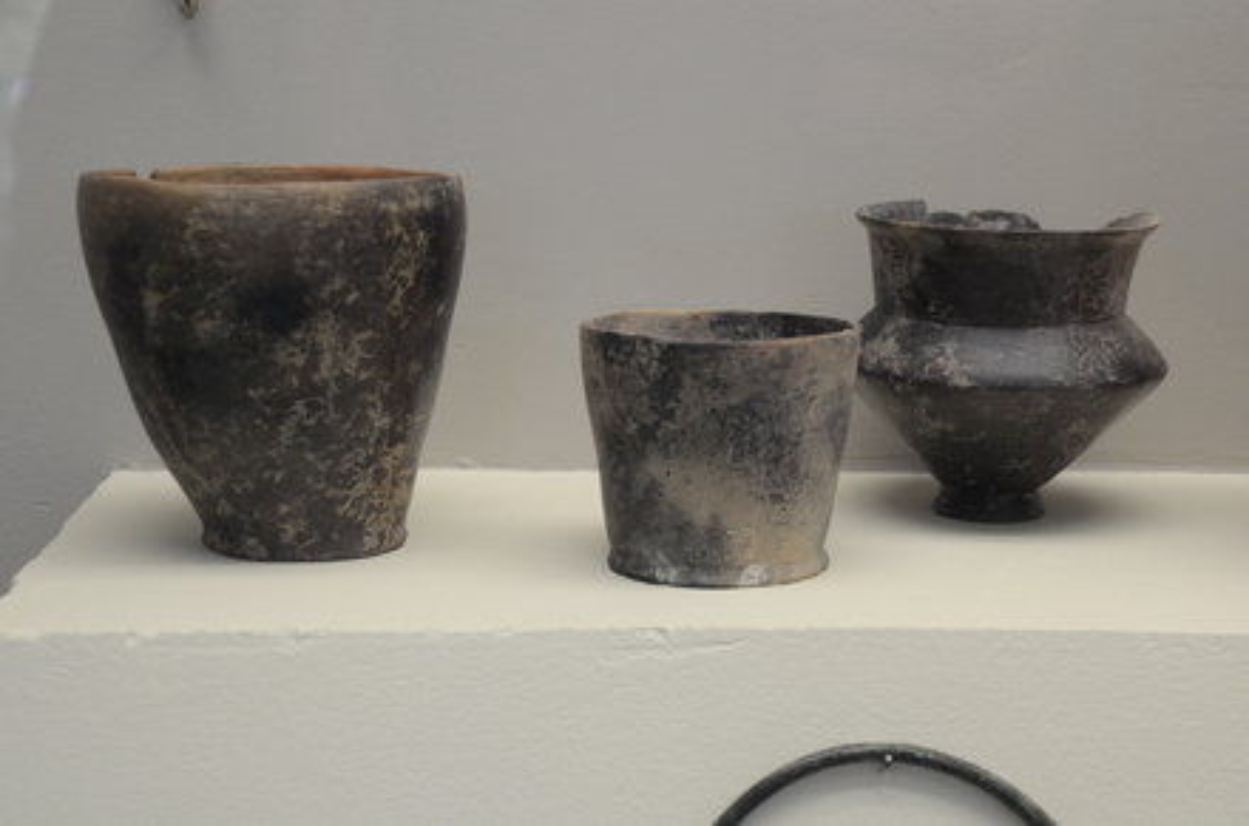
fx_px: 2596
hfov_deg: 27.1
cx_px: 624
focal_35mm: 75
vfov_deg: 18.1
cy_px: 413
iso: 1000
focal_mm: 50
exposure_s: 1/100
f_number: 4.8
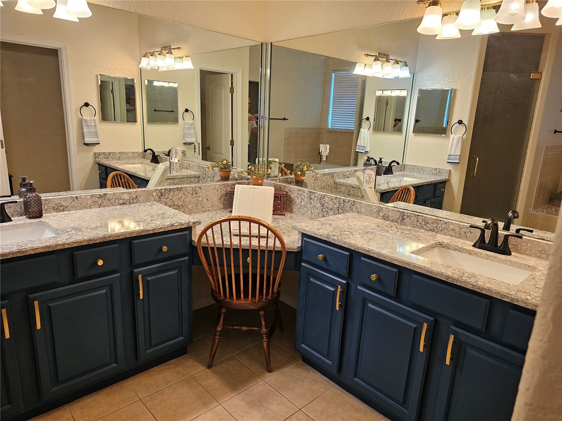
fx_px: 373
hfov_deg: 73.9
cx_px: 281
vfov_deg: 58.9
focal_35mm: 23
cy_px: 210
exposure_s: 1/120
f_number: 1.7
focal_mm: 6.3
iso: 160
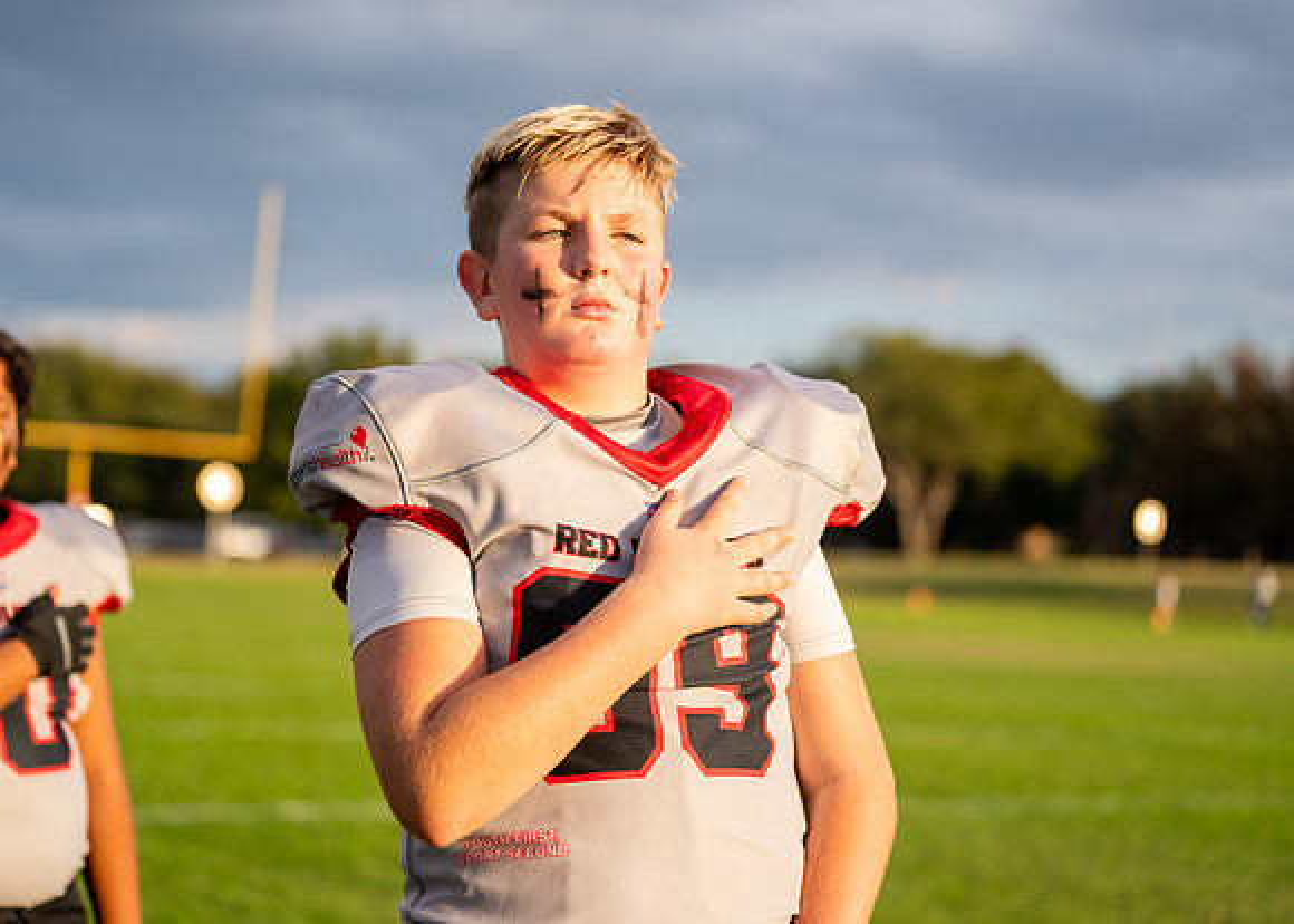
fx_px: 2758
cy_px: 463
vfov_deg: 19.0
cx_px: 592
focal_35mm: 75
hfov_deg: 26.4
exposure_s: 1/1600
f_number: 2.8
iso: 400
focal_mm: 70
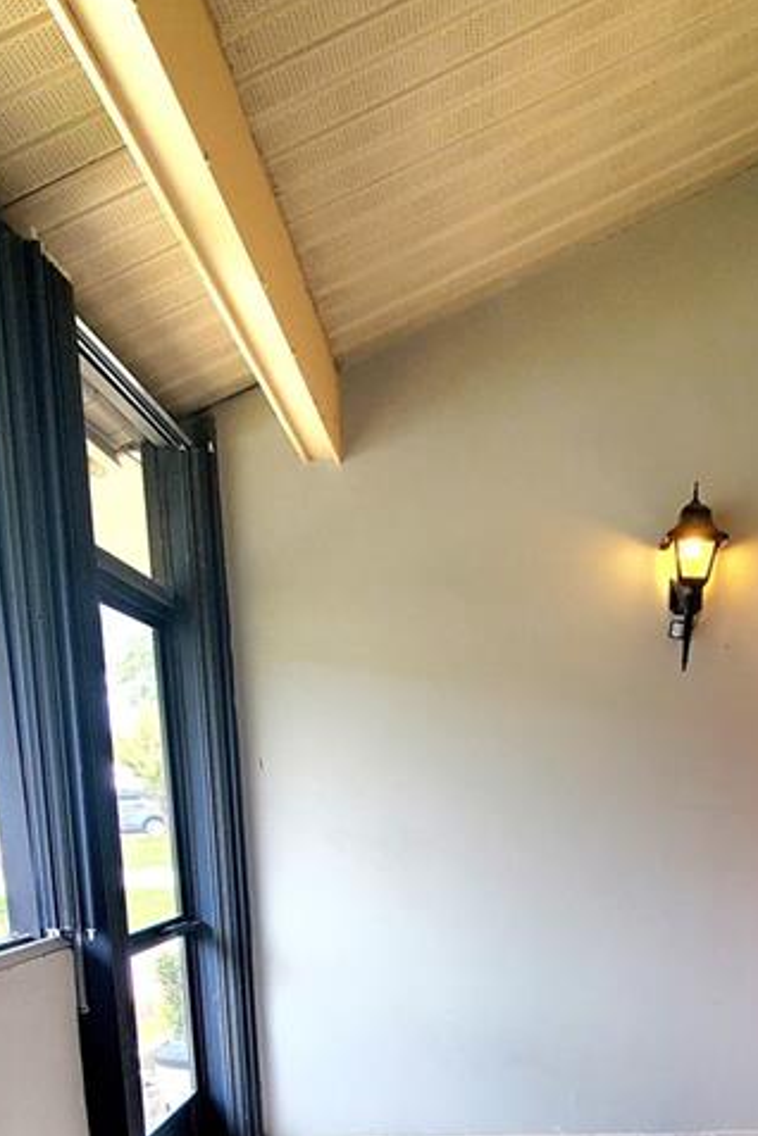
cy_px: 1138
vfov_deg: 46.6
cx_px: 546
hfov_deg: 38.1
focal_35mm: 34
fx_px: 1074
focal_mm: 1.8
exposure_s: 1/60.2
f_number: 2.2
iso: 50
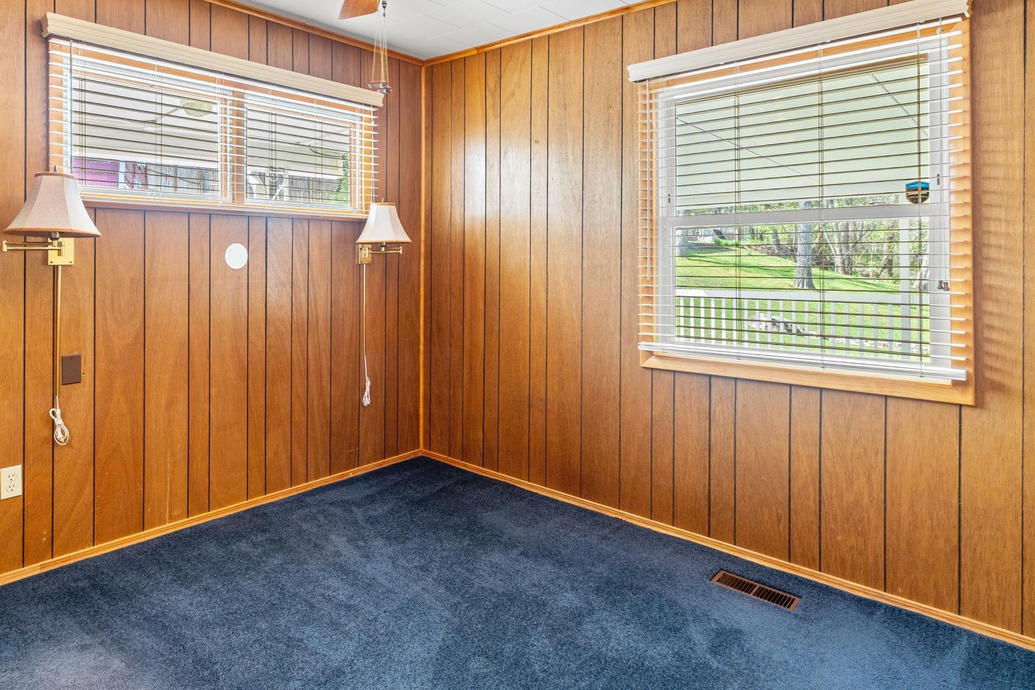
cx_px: 390
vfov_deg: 56.7
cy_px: 269
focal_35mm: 22
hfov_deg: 77.2
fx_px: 633
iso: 200
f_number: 9
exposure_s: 1/1.67
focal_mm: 10
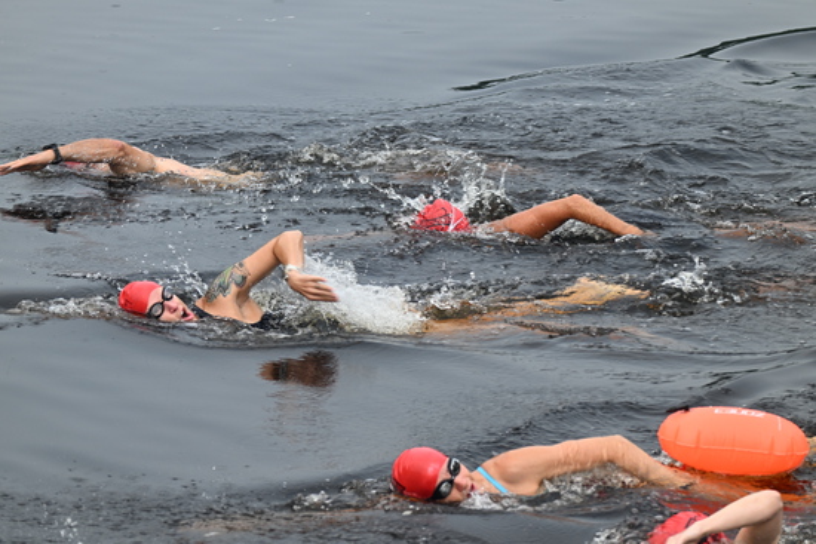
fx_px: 5668
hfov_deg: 8.2
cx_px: 408
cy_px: 272
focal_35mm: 250
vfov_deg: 5.5
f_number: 9
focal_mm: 250
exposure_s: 1/250
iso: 500
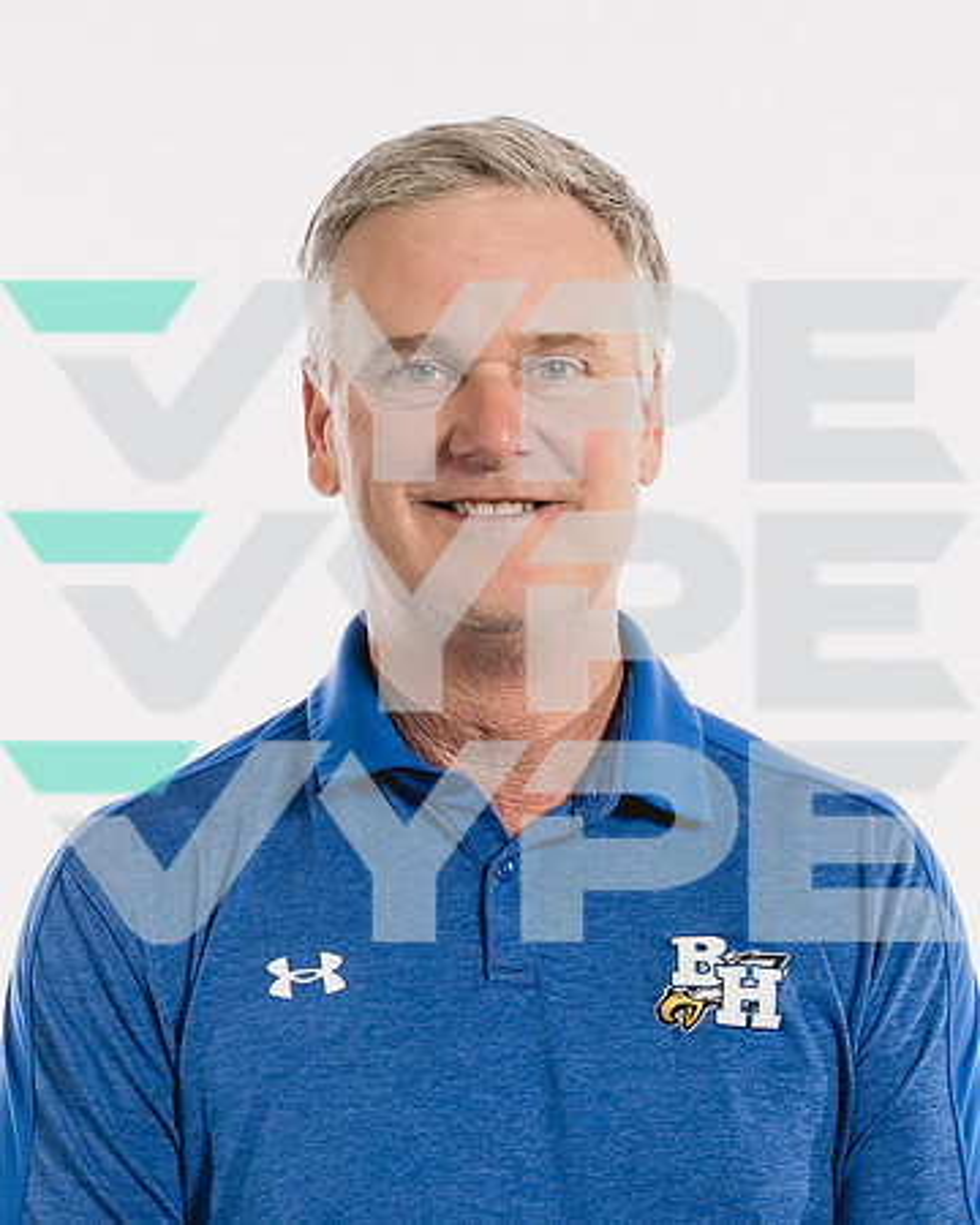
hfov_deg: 13.3
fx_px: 4194
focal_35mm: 116
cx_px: 443
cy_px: 833
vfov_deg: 16.6
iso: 640
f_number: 8
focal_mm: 49
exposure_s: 1/250
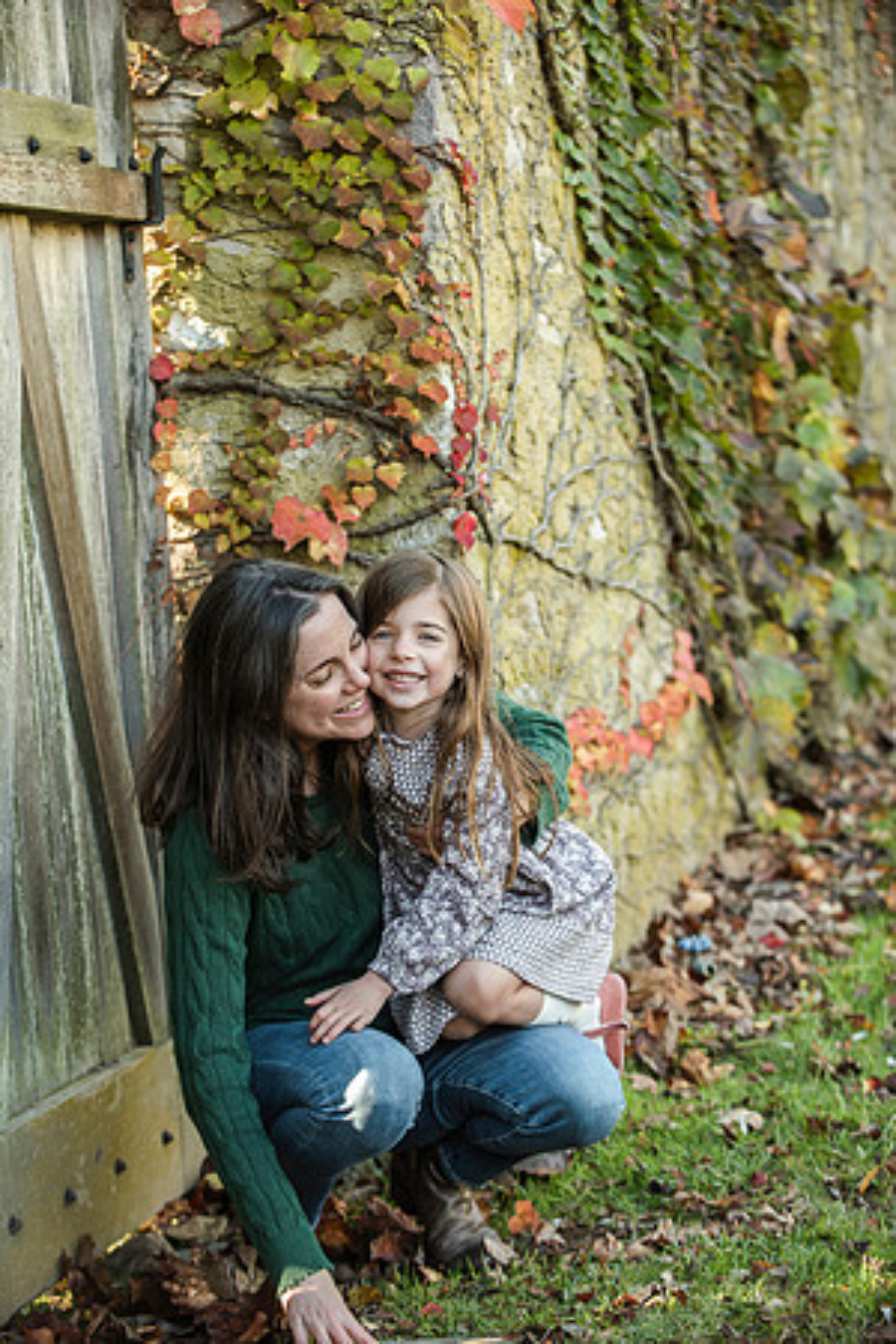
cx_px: 448
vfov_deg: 22.6
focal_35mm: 90
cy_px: 672
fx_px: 3360
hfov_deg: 15.2
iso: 500
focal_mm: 90
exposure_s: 1/250
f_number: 4
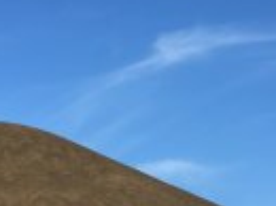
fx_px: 748
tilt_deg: +13.7
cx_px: 161
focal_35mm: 94
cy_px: 203
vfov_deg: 15.4
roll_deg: +2.6
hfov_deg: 20.9
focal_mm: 4.15
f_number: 2.2
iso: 25
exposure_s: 1/1221
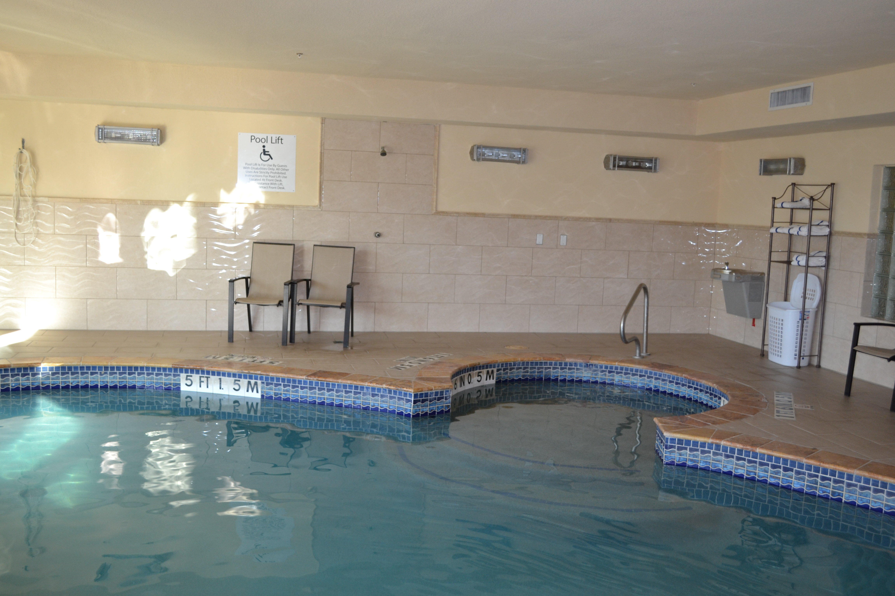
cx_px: 448
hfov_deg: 57.2
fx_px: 820
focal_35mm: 33
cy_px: 298
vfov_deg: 40.0
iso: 400
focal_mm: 22
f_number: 4
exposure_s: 1/80
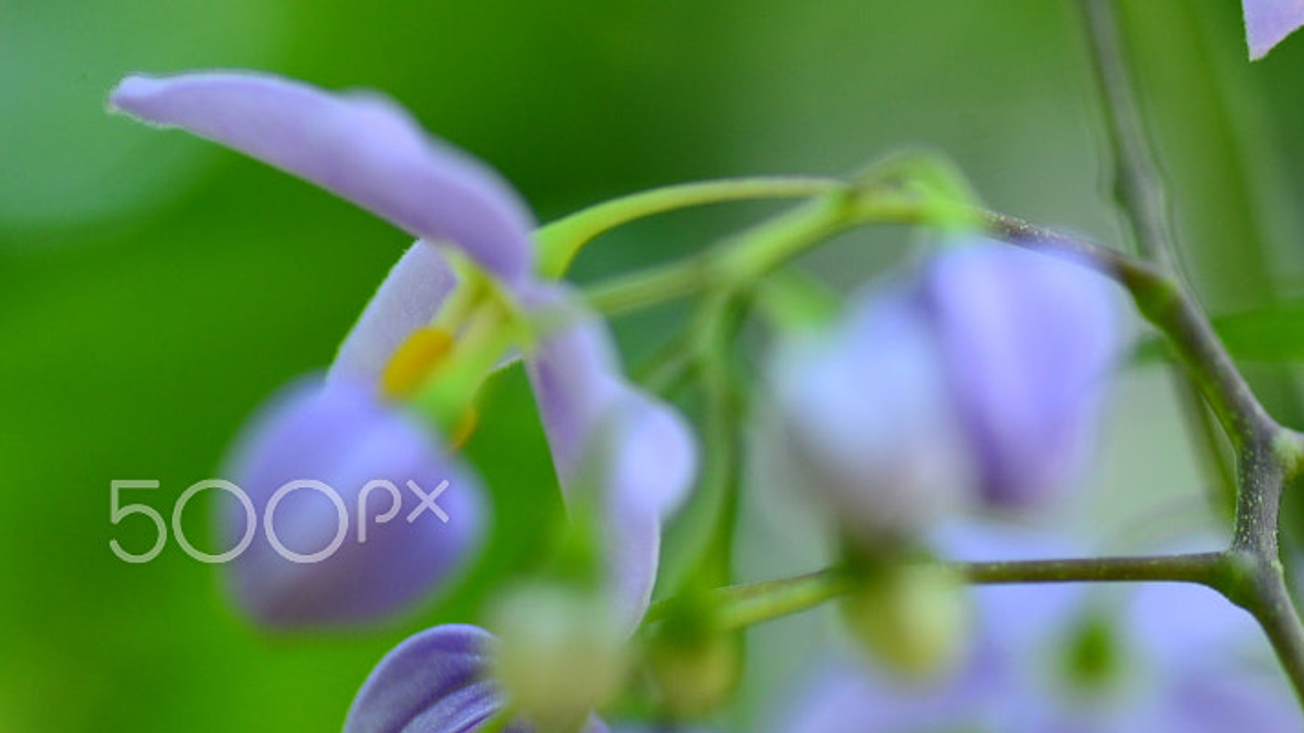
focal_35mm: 212
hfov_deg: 10.0
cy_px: -216
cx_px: 1460
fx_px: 7328
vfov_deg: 5.7
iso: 200
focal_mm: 90
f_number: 5.6
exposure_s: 1/180
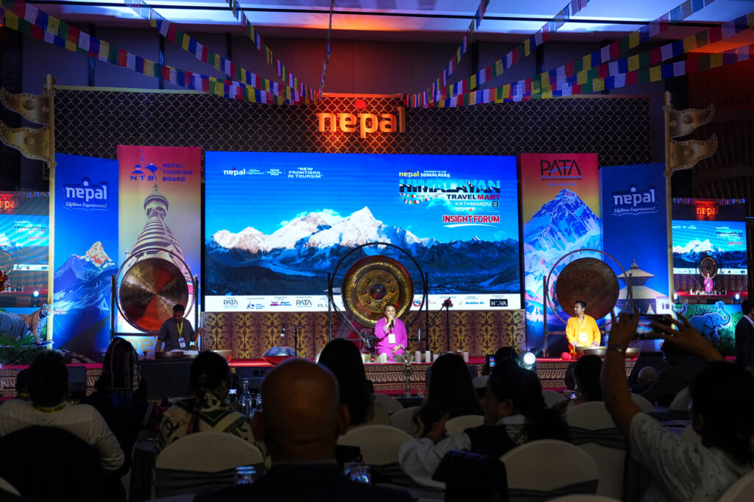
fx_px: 1005
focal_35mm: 48
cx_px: 377
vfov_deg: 28.1
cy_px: 251
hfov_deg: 41.1
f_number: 5.6
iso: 2500
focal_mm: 48
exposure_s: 1/160
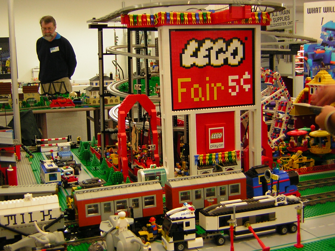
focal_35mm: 47
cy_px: 126
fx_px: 455
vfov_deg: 30.9
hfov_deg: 40.4
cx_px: 168
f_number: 2.9
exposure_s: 1/5.8
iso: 65
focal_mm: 6.1
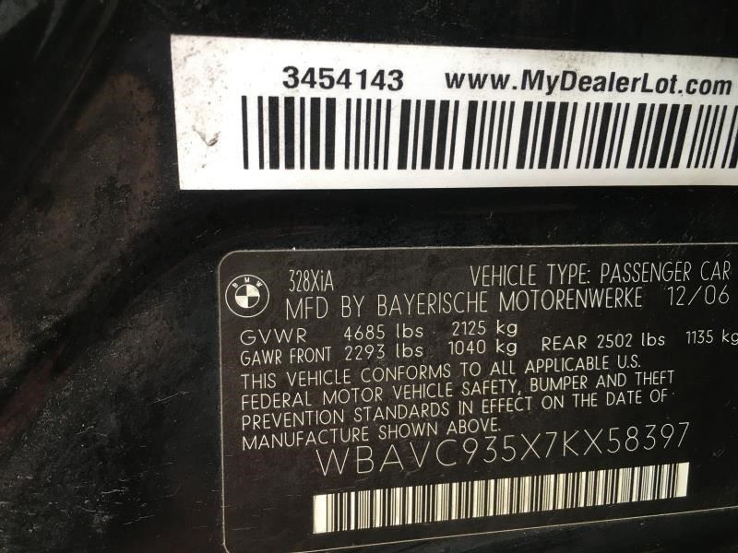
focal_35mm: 29
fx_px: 618
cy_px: 276
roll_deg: -2.2
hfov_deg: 61.7
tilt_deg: -24.8
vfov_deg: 48.2
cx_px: 369
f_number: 2.2
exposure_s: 1/30
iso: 40
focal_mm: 4.15
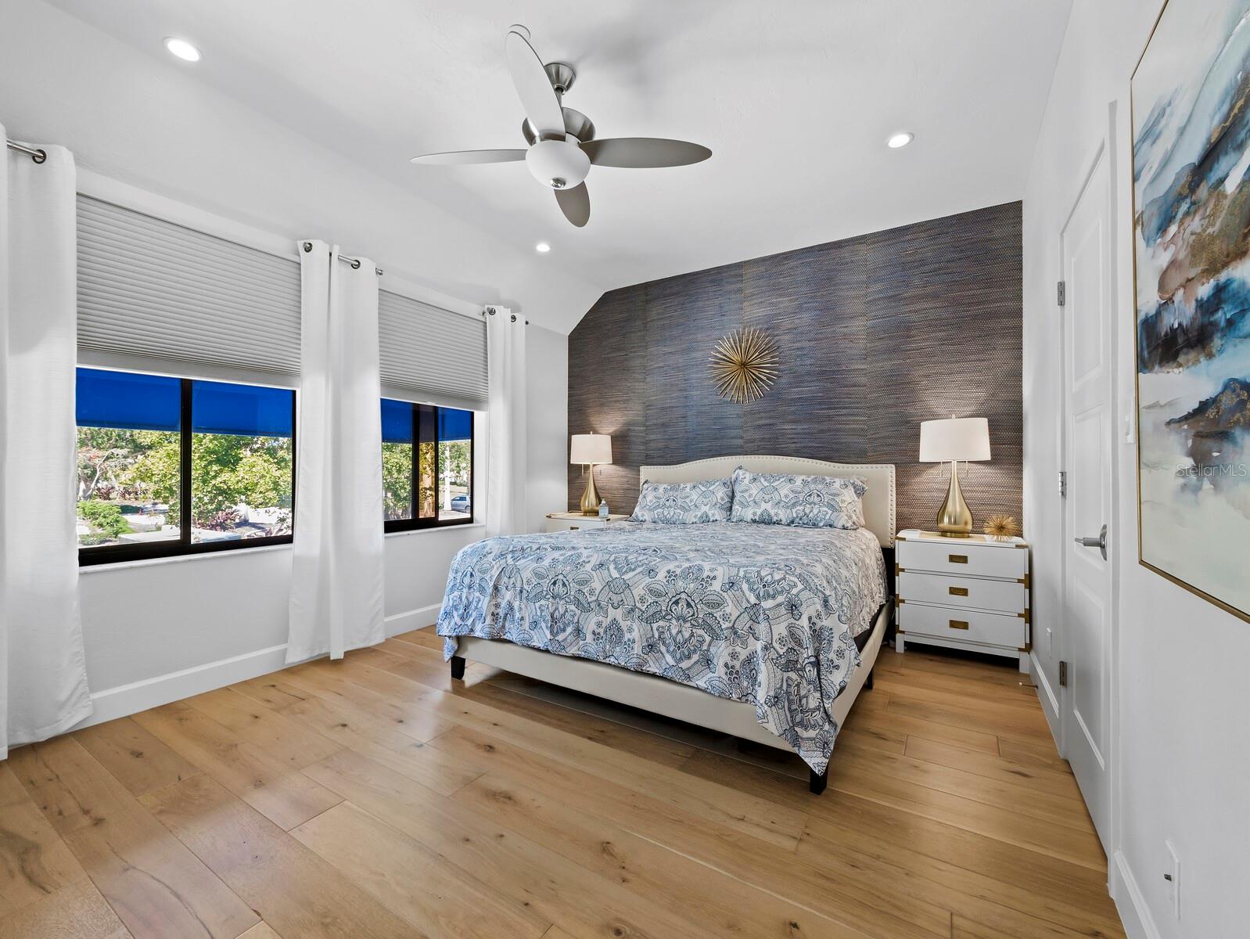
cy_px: 470
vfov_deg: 85.7
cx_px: 625
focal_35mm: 14
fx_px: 506
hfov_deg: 102.0
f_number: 11
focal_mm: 7
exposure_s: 1.3
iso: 400
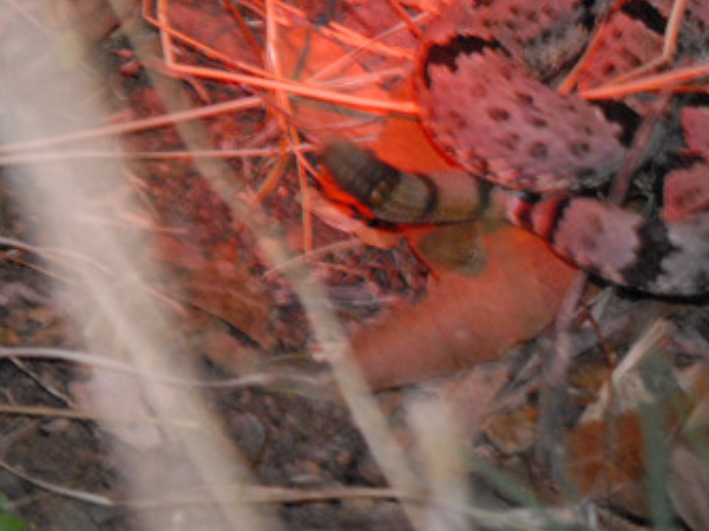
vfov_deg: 5.7
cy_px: 134
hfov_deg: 7.6
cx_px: 696
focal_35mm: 259
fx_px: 5306
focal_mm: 75
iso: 1600
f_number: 5.6
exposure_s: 1/30
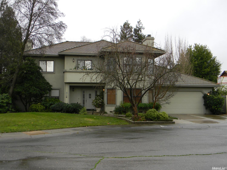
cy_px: 85
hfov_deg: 45.8
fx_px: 269
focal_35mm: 41
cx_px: 114
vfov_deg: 35.1
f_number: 3.8
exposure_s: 1/77.5
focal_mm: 7.3
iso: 80
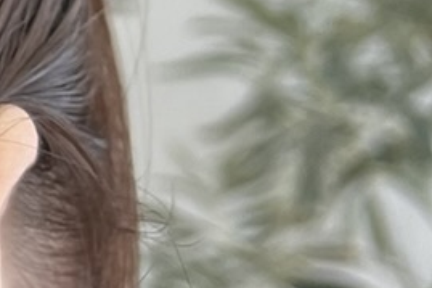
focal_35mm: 206
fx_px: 2470
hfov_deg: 8.6
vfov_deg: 6.6
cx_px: -798
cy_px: 293
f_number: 1.5
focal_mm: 5.7
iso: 64
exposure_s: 1/121
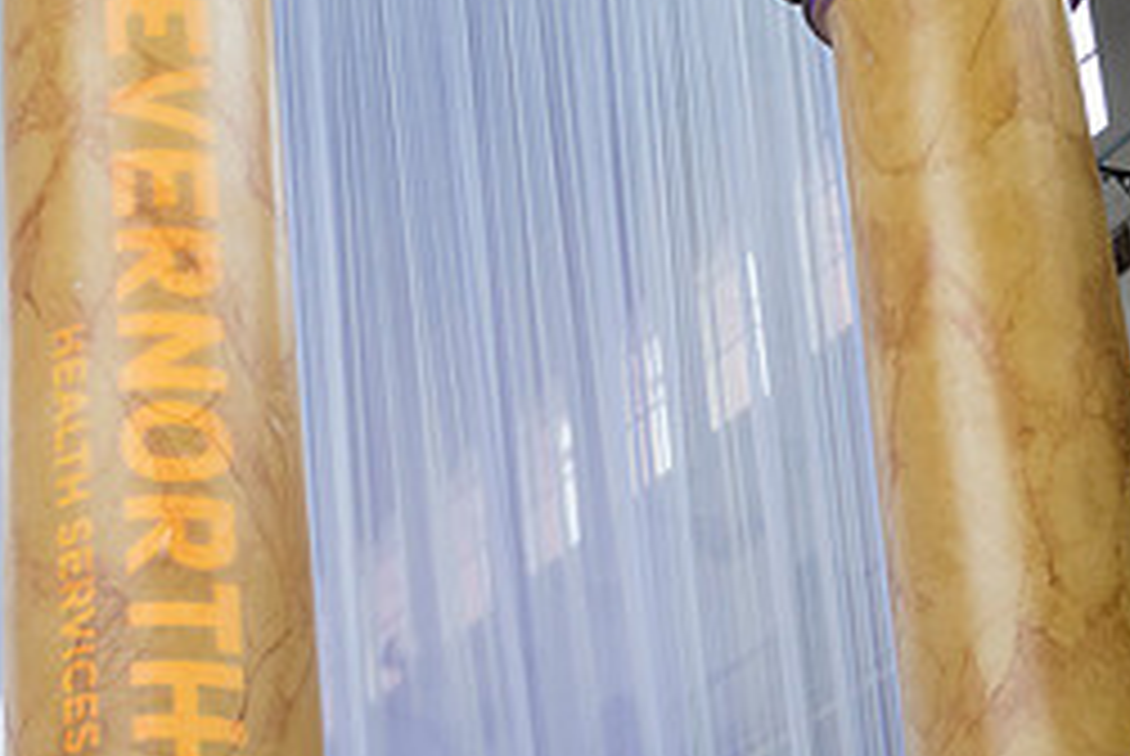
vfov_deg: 9.7
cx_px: 270
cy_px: 259
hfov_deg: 14.5
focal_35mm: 141
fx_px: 4431
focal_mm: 57
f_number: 4
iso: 800
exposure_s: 1/200
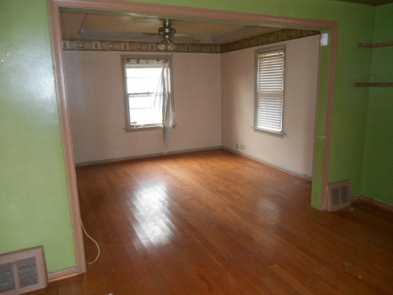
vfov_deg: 53.1
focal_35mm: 26
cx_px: 196
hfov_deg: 67.3
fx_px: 295
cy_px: 148
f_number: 3.4
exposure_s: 1/25
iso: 400
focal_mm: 4.7
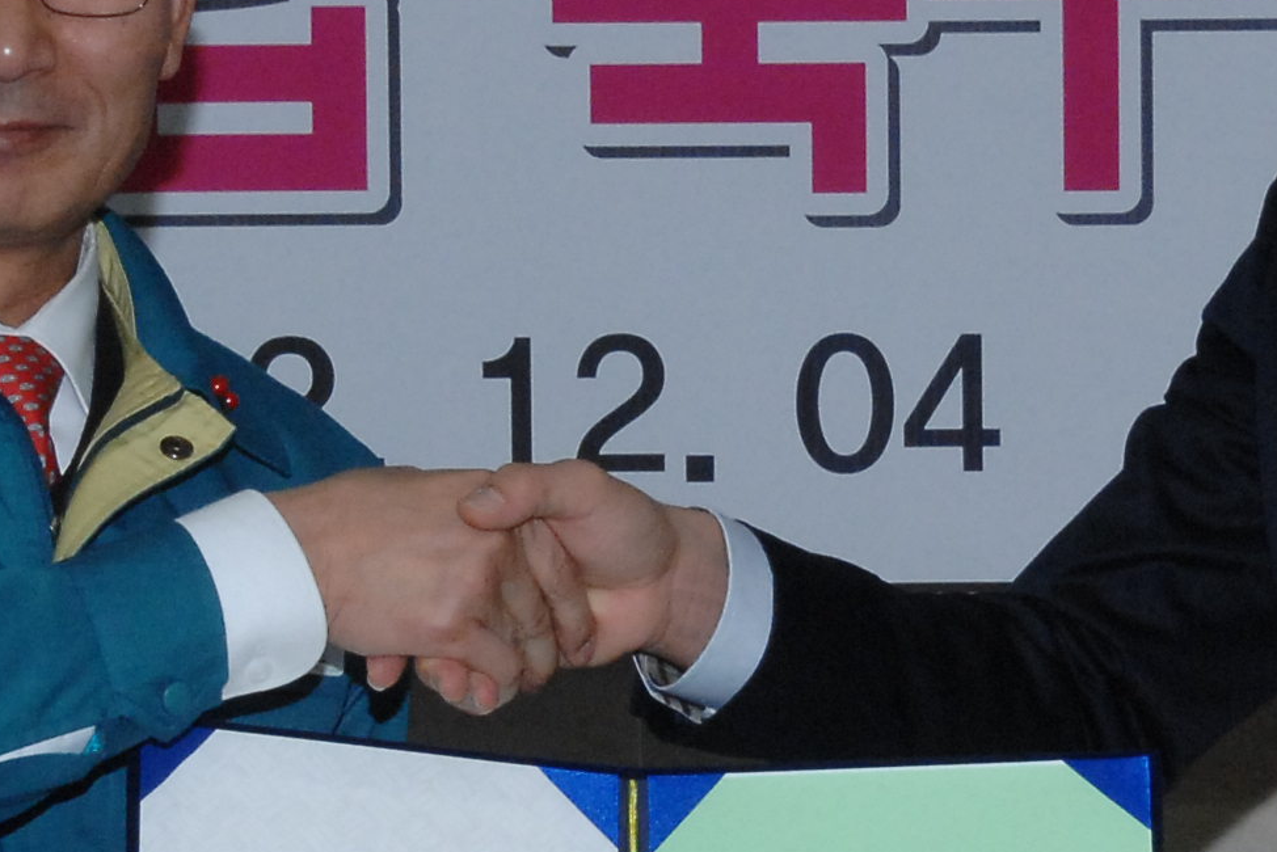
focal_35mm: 211
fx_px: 7486
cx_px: 618
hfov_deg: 9.7
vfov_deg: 6.5
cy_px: 589
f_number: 11
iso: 640
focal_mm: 32
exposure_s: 1/60
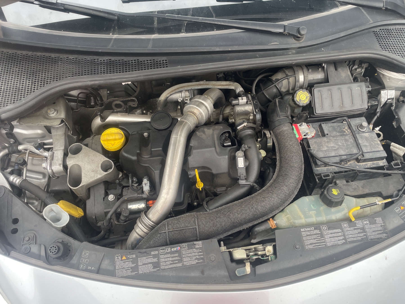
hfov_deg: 67.3
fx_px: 304
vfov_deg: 53.1
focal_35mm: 26
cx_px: 202
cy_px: 152
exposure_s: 1/121
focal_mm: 4.2
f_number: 1.6
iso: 80
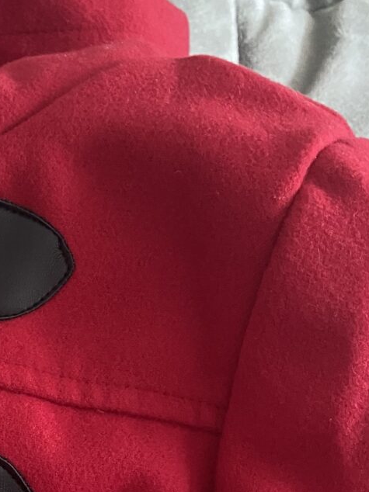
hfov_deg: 15.9
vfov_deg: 21.1
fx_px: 1195
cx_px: -207
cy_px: 644
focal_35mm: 84
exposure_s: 1/60
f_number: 1.8
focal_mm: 4.25
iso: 160
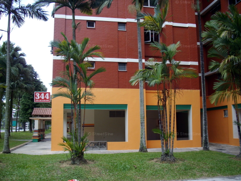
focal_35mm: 37
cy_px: 90
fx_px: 257
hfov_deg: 50.2
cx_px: 120
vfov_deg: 38.6
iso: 80
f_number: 2.8
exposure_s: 1/320
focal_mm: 6.2
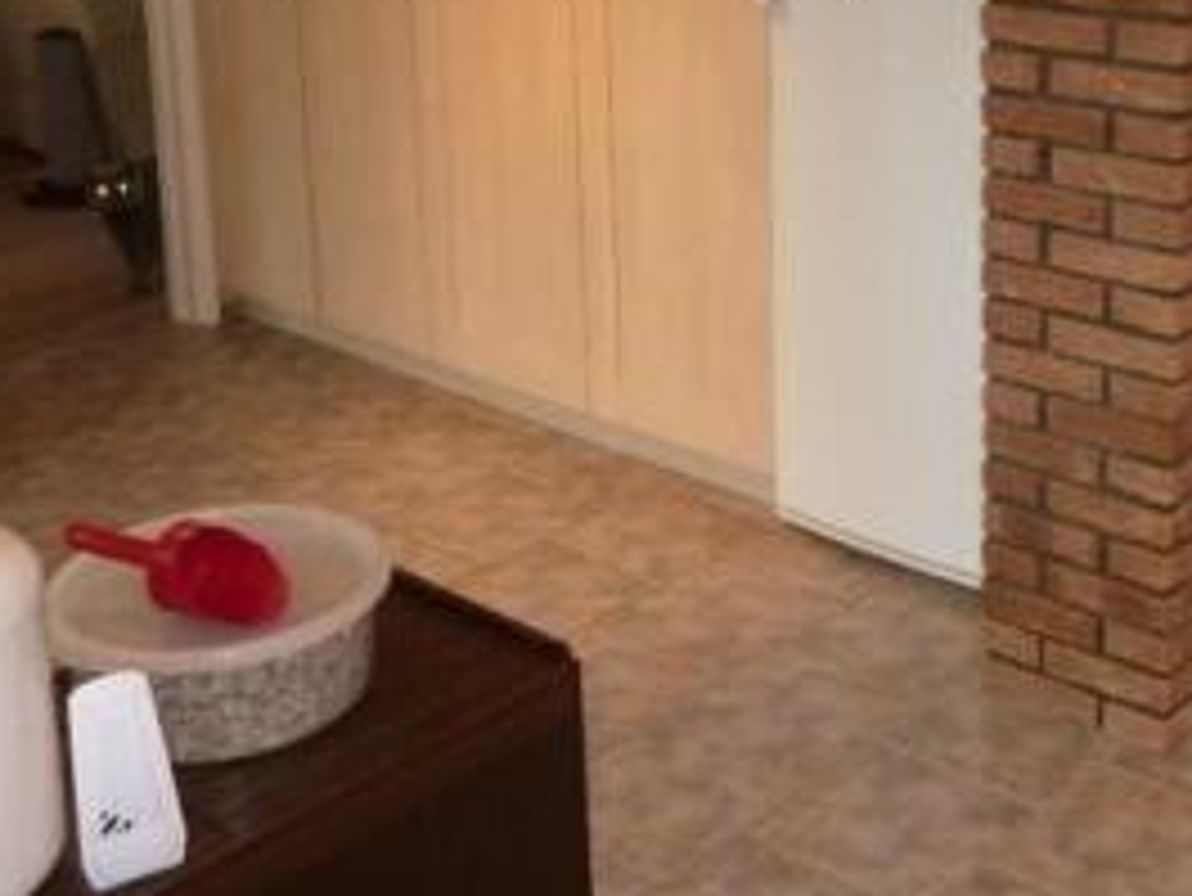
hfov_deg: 34.4
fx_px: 1895
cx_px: 852
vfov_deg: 25.6
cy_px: 52
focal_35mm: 55
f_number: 3.3
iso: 250
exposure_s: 1/30
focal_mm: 4.1
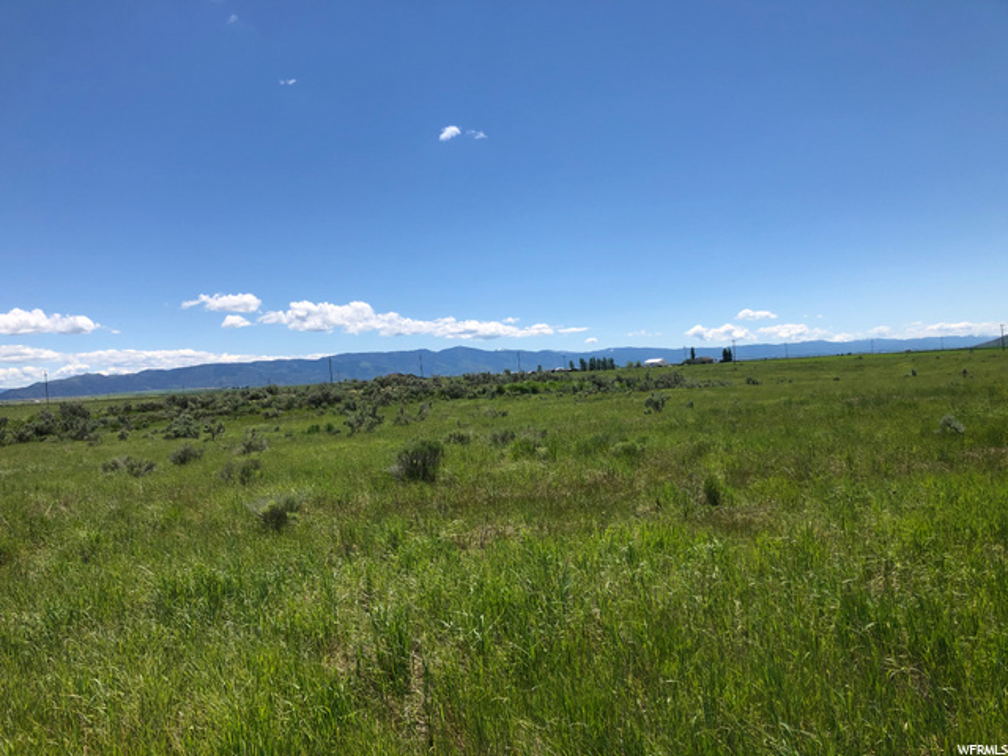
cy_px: 378
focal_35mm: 28
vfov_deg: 49.7
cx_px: 504
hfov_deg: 63.4
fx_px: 815
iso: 20
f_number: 1.8
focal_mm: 3.99
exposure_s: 1/2825
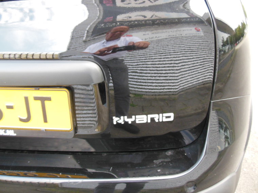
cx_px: 129
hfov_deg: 69.4
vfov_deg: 54.9
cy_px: 96
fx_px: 186
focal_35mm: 25
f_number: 3.2
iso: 400
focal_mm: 4.5
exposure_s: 1/160
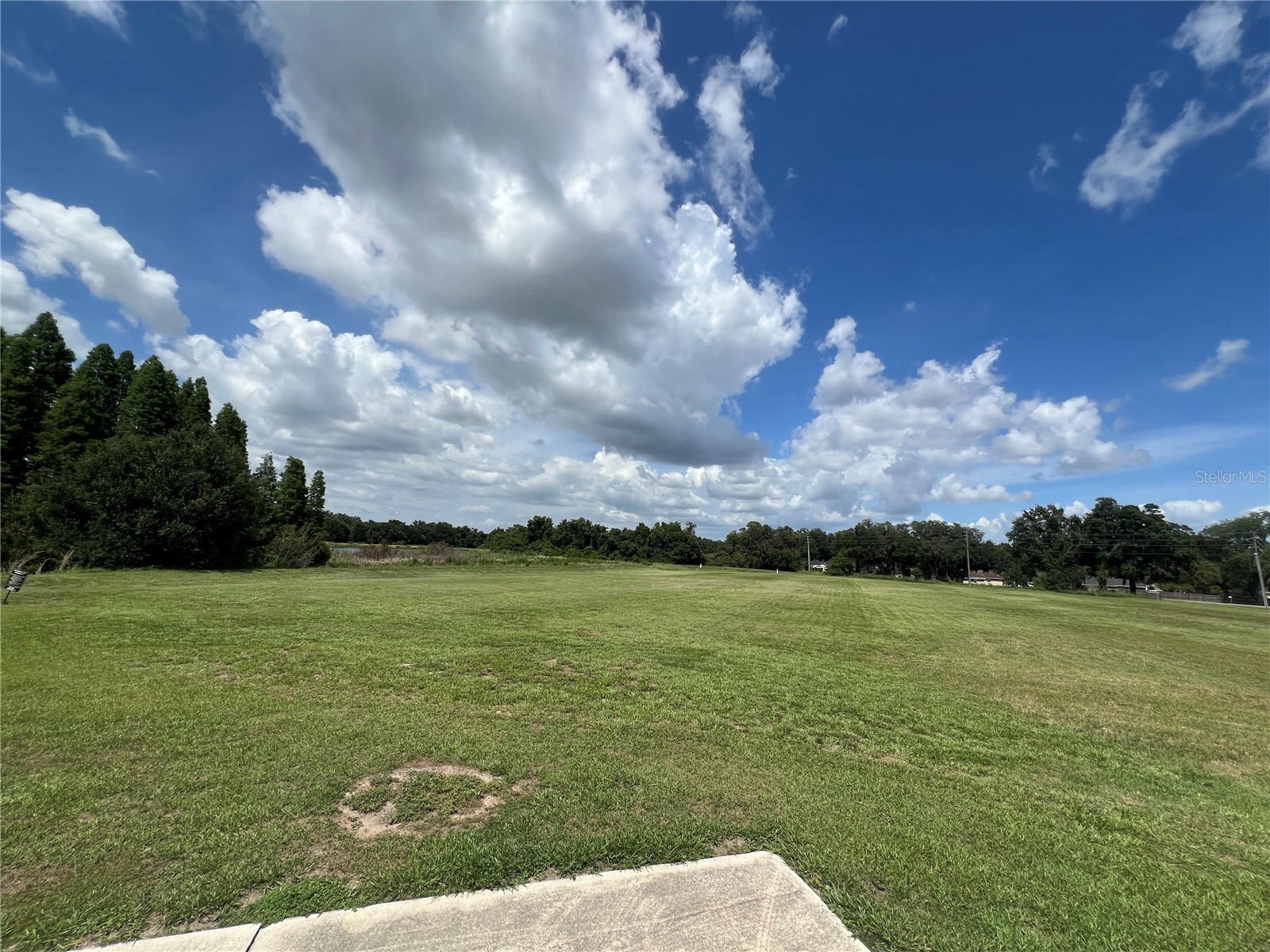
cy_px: 476
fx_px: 477
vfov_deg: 89.9
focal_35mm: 13
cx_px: 635
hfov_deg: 106.2
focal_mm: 1.57
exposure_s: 1/3040
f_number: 1.8
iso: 32
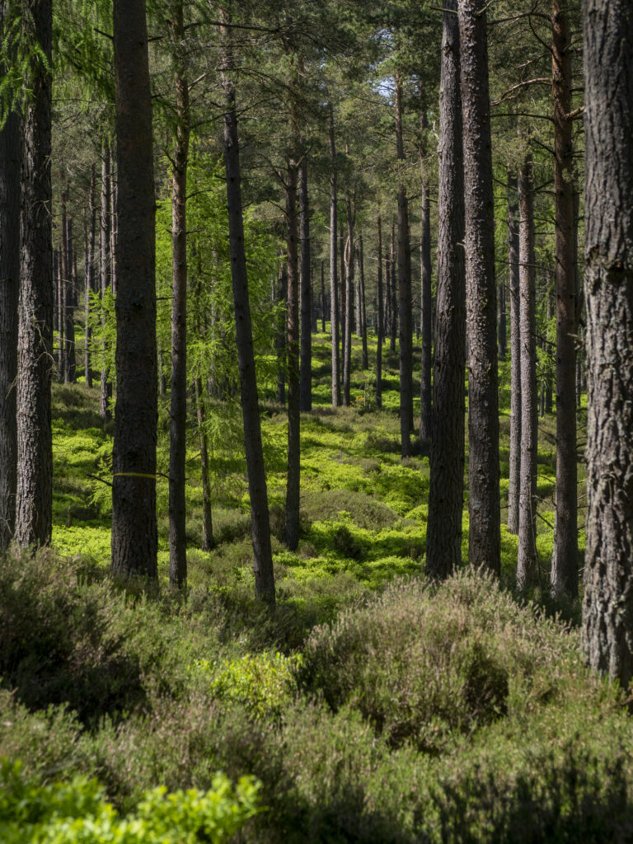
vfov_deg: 14.1
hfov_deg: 10.6
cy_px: 422
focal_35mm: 140
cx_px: 316
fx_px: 3413
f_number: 7.1
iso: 200
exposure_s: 1/200
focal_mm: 70
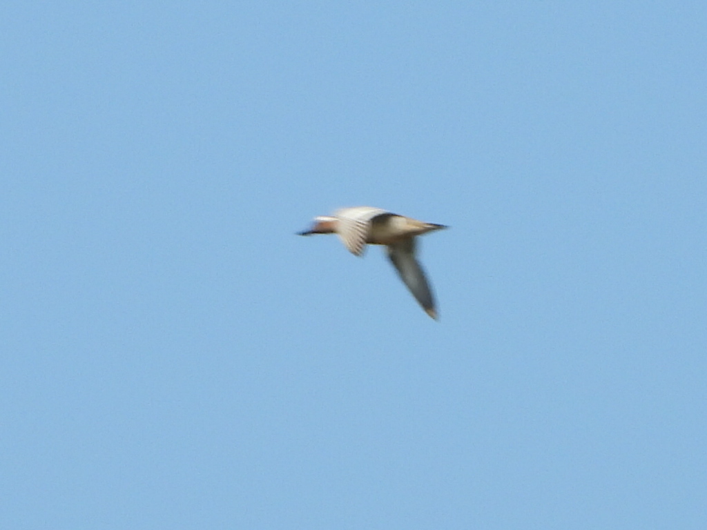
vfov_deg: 3.2
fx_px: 9538
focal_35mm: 467
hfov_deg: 4.2
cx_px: 354
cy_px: 265
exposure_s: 1/640
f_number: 5
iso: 100
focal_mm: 83.9
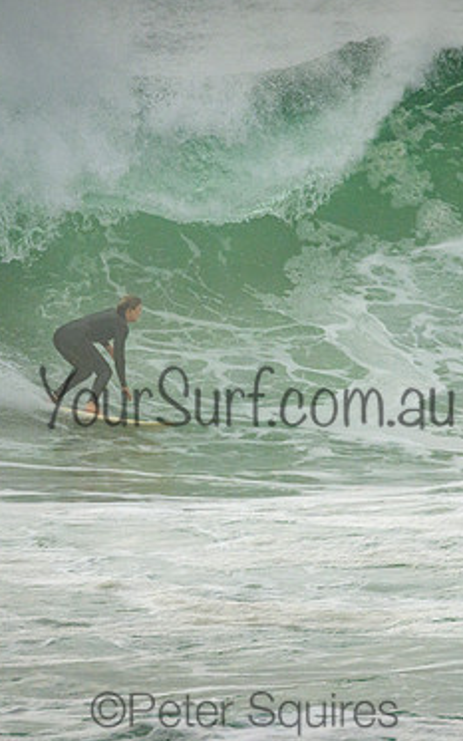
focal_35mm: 1269
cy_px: 380
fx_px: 25630
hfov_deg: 1.0
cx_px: 244
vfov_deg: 1.7
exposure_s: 1/2500
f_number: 11
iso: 1400
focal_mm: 800
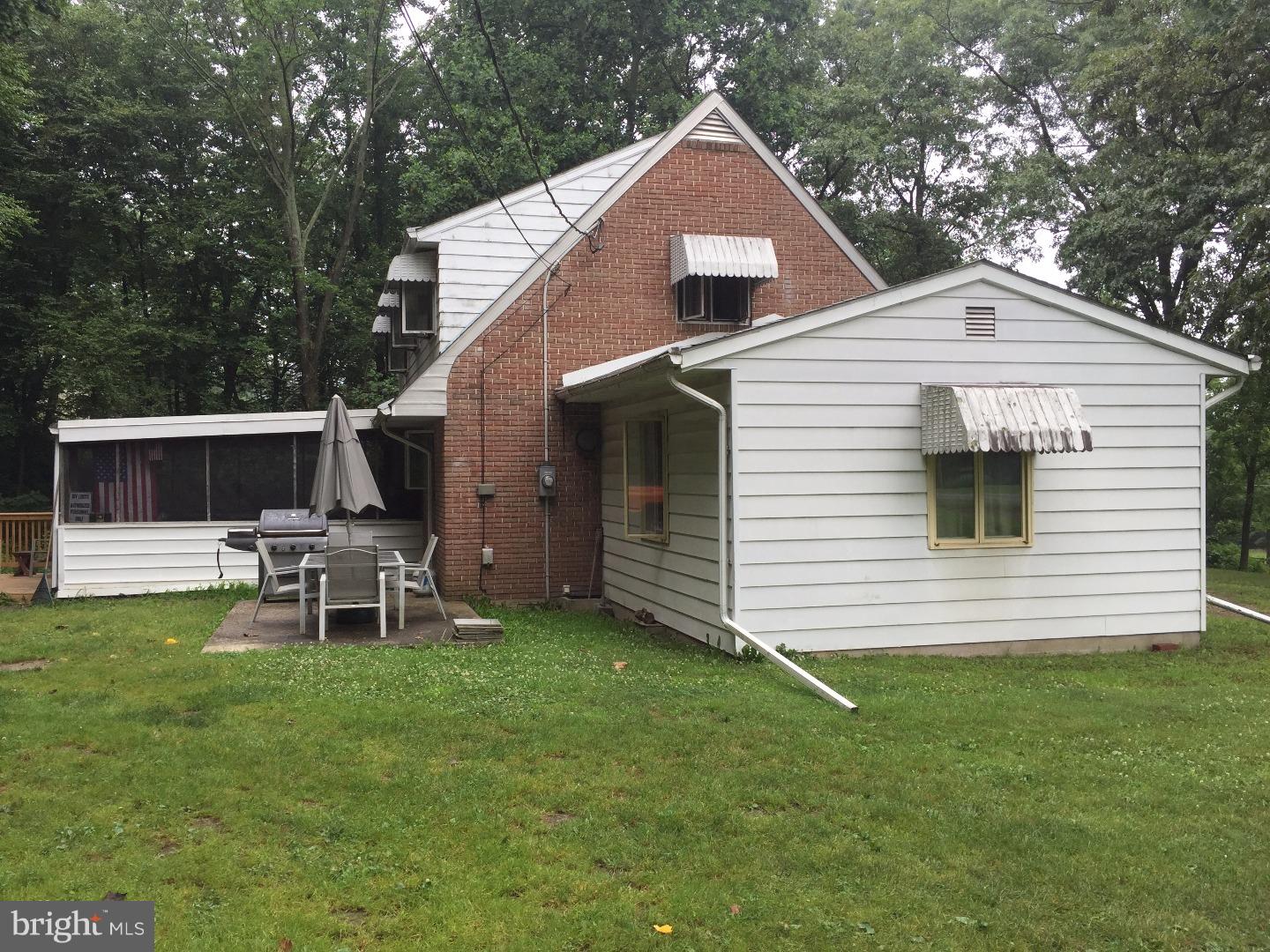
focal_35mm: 29
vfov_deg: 48.2
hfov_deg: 61.7
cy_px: 476
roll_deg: -0.2
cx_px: 635
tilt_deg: +0.1
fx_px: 1064
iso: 32
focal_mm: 4.15
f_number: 2.2
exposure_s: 1/208
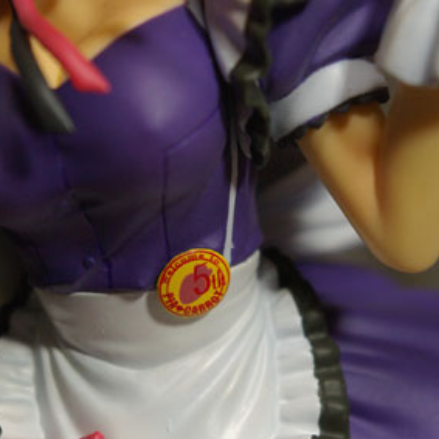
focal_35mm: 134
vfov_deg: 13.0
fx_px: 1920
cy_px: 269
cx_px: 209
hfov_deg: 13.0
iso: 800
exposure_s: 1/30
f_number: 8
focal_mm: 55
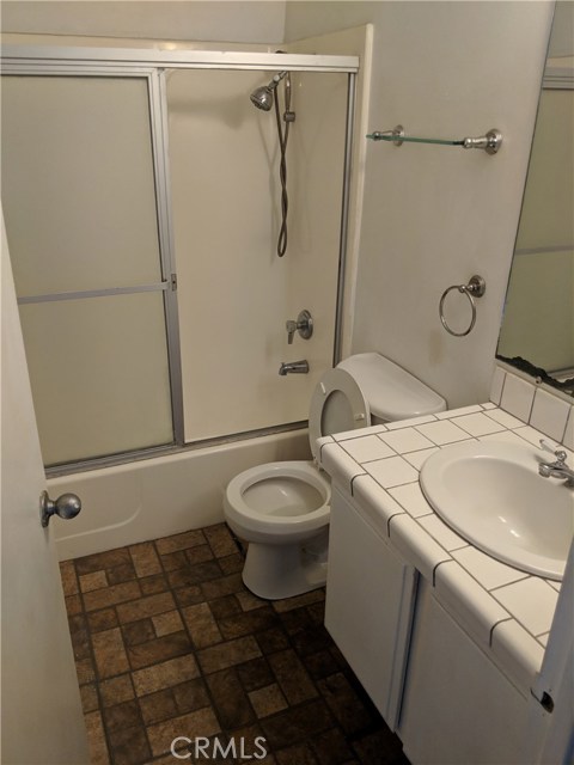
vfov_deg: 65.3
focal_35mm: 27
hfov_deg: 51.4
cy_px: 382
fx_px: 597
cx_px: 287
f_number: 1.8
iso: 249
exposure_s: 1/120
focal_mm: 4.44
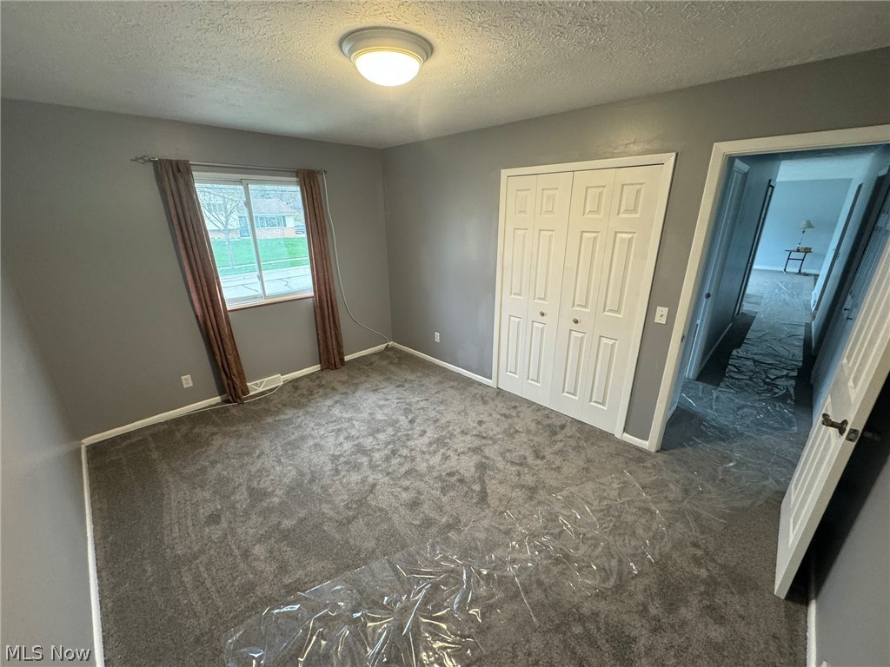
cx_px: 445
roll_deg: +0.3
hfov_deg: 102.1
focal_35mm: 14
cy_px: 334
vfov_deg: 85.7
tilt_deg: -20.8
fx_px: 360
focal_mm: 2.22
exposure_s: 1/60
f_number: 2.2
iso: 250
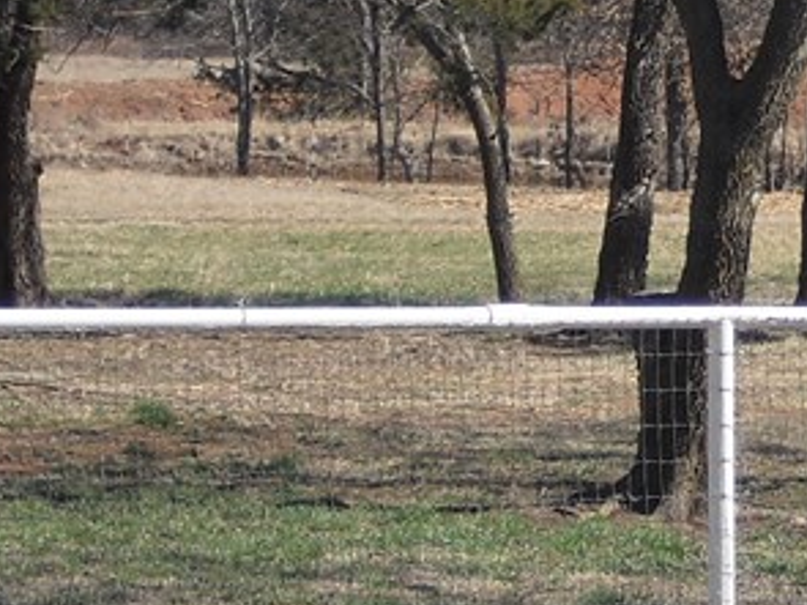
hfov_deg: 5.3
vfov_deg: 4.0
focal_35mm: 371
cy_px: 364
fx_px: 8646
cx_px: 1190
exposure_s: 1/200
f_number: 5.6
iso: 64
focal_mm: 18.9
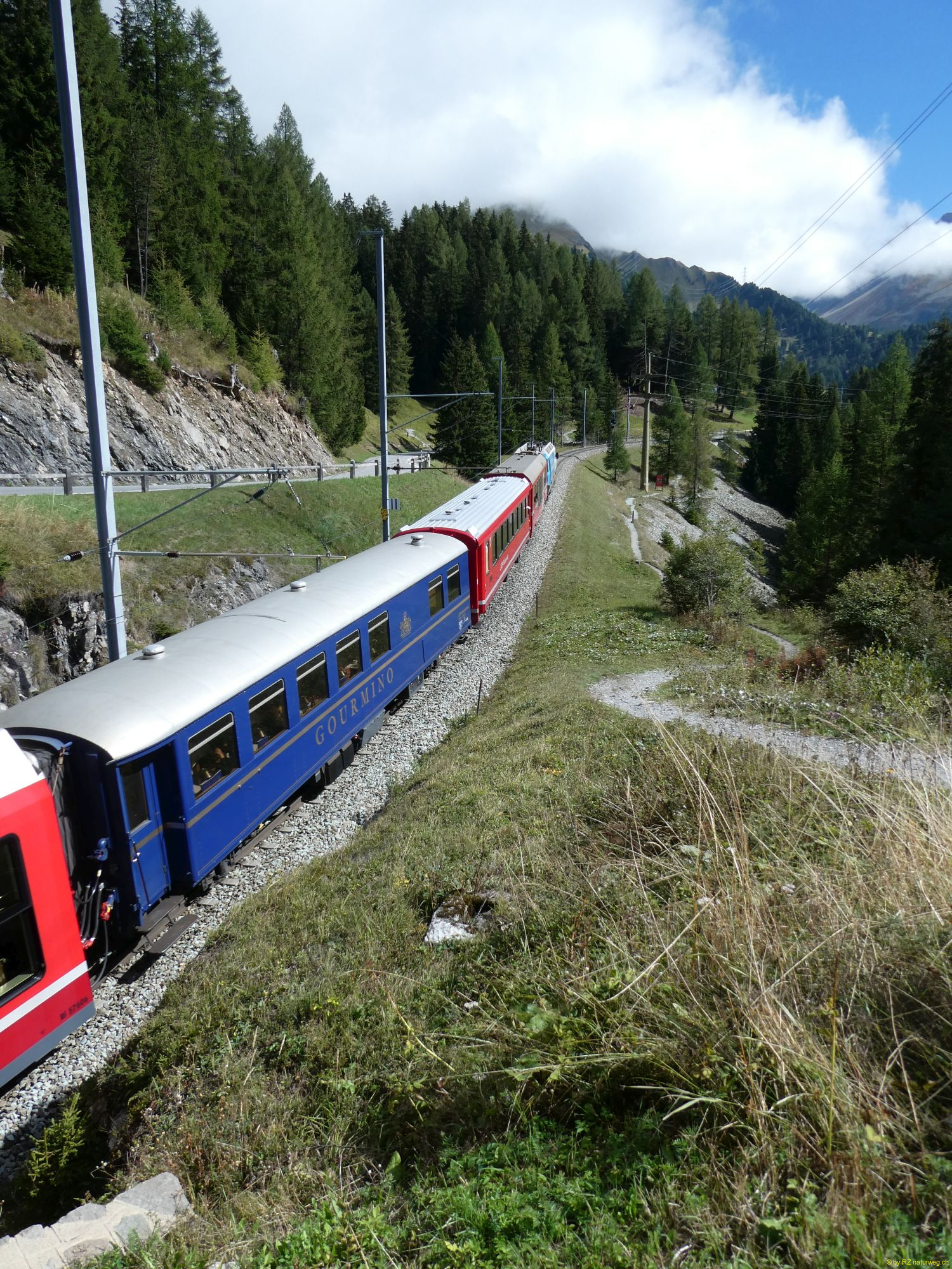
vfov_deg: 71.6
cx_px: 476
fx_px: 880
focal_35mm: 24
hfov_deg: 56.8
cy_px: 634
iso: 80
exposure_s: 1/800
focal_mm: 4.3
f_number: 3.3
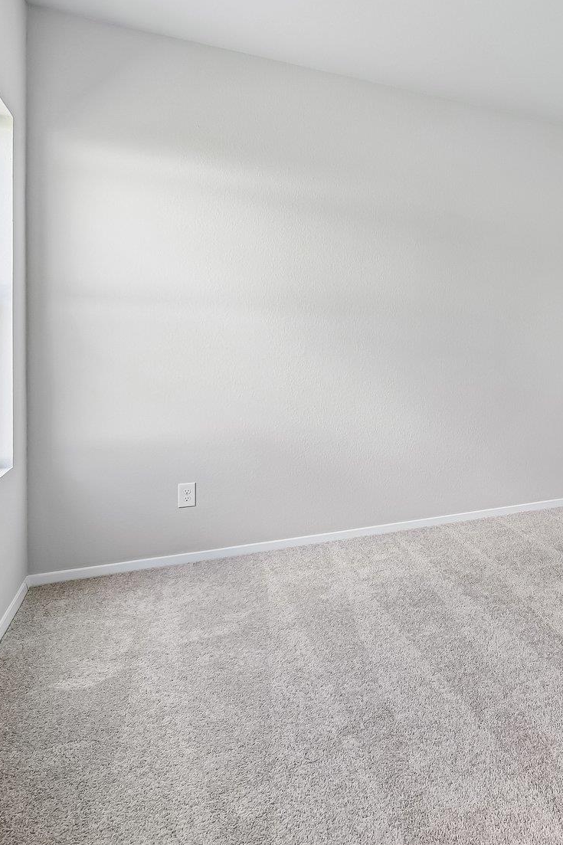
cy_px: 350
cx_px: 519
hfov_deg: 44.5
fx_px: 610
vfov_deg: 68.9
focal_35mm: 26
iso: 280
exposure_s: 1/15
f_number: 8
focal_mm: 14
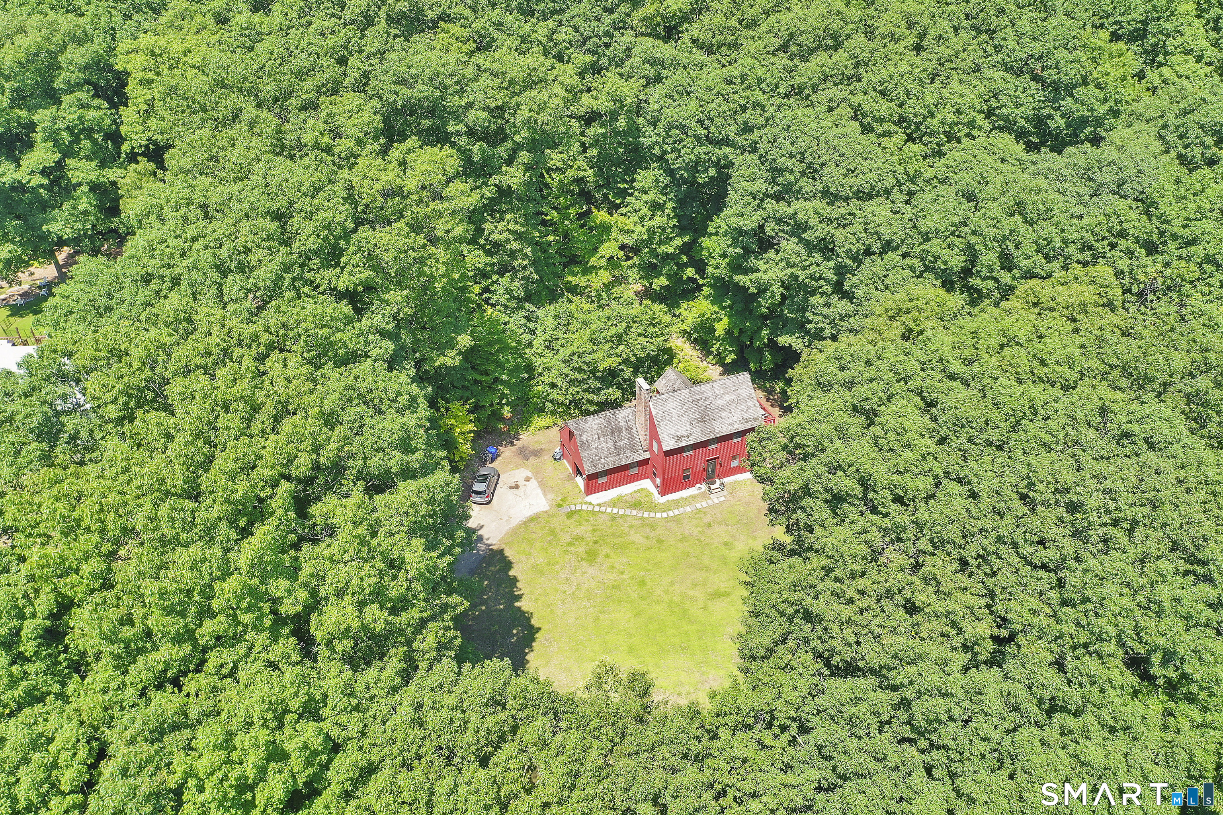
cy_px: 408
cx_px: 612
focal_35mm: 28
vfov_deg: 46.4
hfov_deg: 65.5
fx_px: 951
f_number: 4.5
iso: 100
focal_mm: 10.26
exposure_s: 1/200
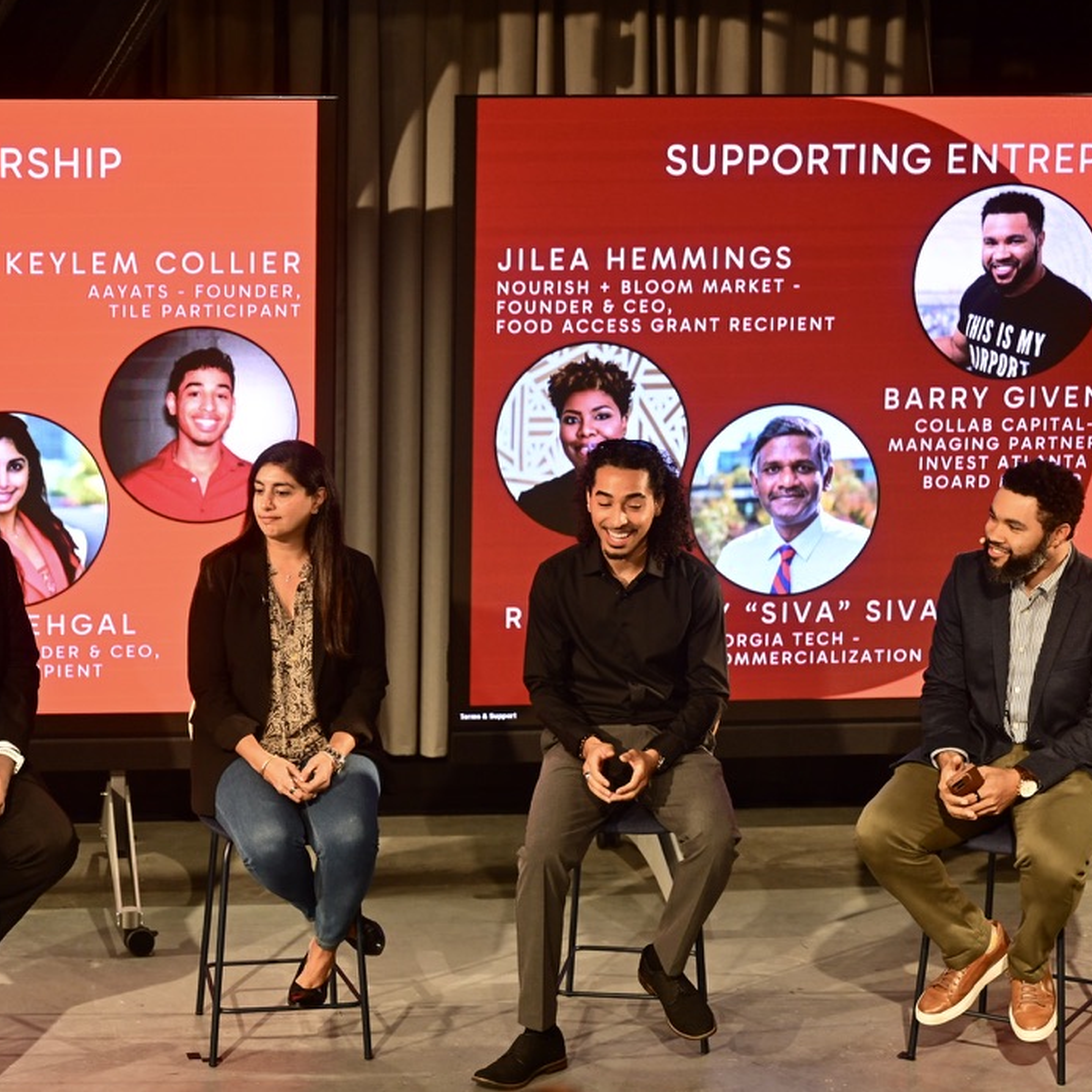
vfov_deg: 18.7
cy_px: 548
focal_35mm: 93
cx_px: 295
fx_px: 3319
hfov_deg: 18.6
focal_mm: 70
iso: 1100
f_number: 2.8
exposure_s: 1/250
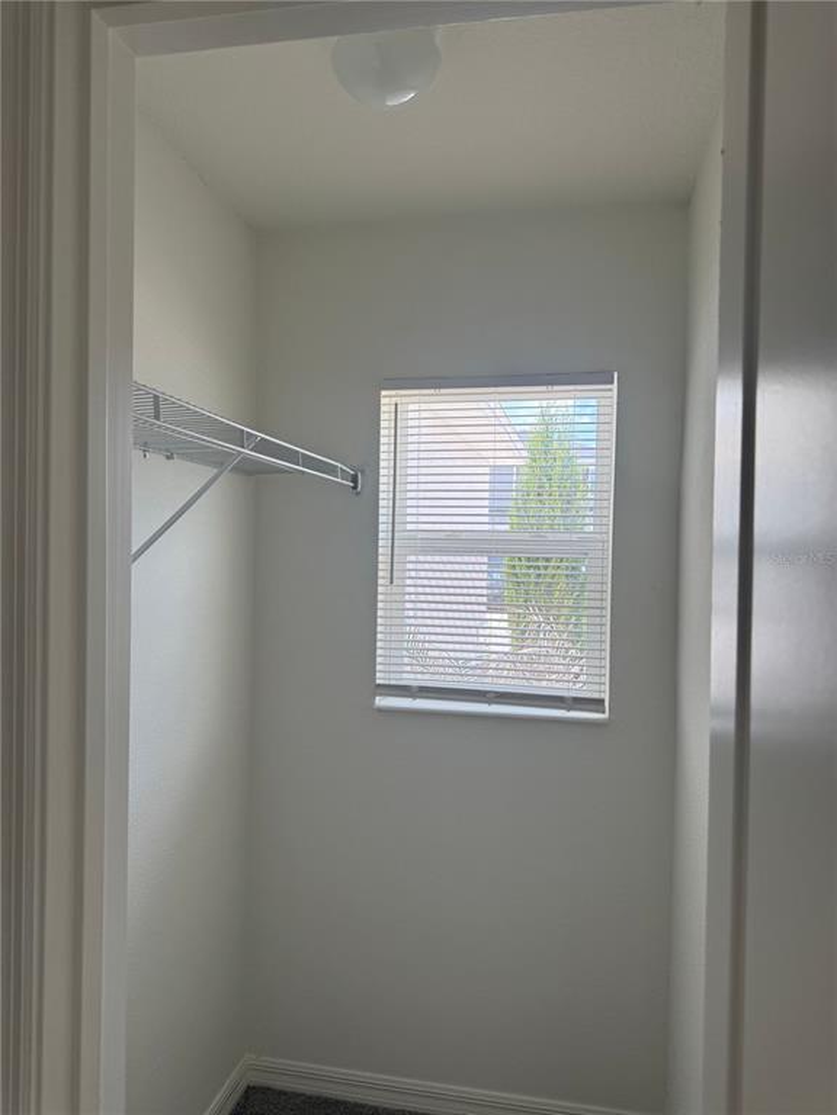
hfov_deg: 56.8
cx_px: 418
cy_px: 558
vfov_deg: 71.6
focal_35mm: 24
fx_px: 774
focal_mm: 6.76
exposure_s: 1/259
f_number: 1.78
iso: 100
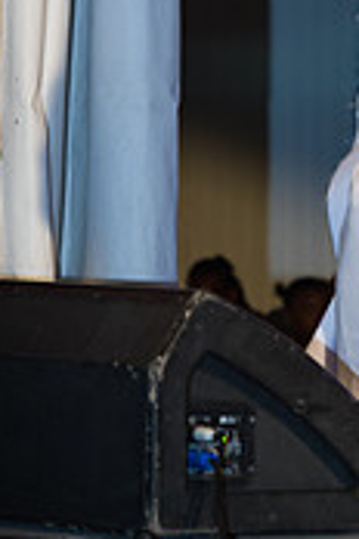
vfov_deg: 6.1
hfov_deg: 4.1
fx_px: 5011
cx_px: 376
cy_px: 31
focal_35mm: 335
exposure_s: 1/160
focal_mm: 130
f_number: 5.6
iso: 1600
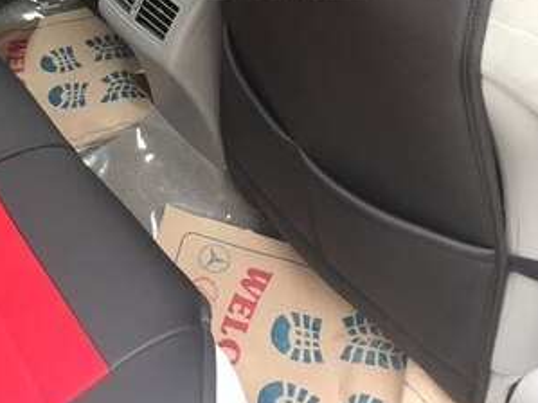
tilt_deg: -28.4
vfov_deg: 21.8
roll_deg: -6.1
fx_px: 994
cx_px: 182
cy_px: -28
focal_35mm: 64
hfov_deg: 30.1
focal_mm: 4.15
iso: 64
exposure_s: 1/33
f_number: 2.2
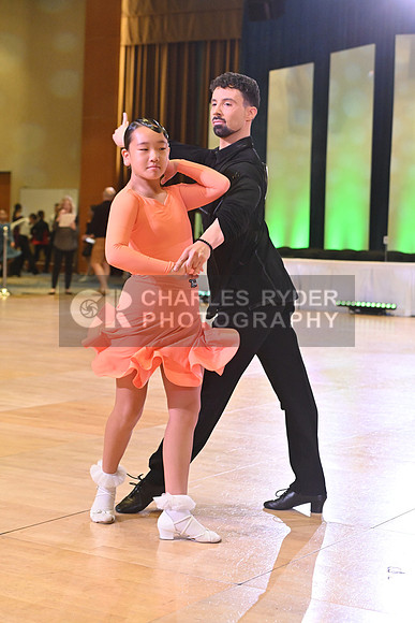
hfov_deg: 19.5
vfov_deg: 28.8
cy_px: 312
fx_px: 1210
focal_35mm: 70
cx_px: 208
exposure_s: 1/400
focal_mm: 70
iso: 4000
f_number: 5.6
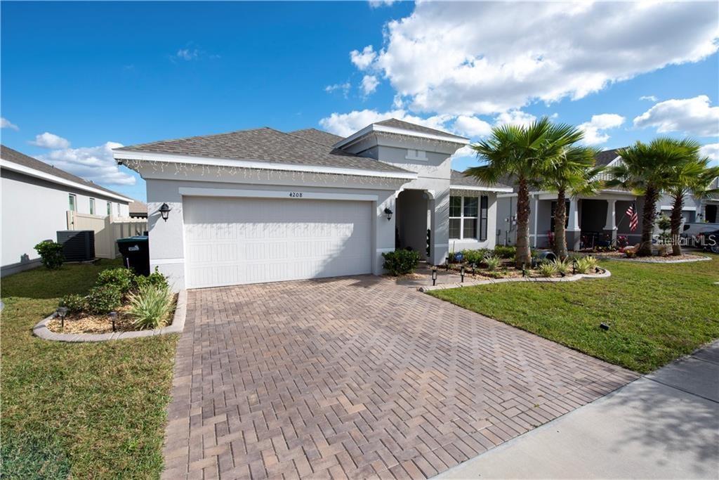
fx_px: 320
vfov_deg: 73.8
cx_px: 360
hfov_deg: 96.7
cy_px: 240
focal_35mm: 16
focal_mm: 16
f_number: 10
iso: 400
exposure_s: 1/640
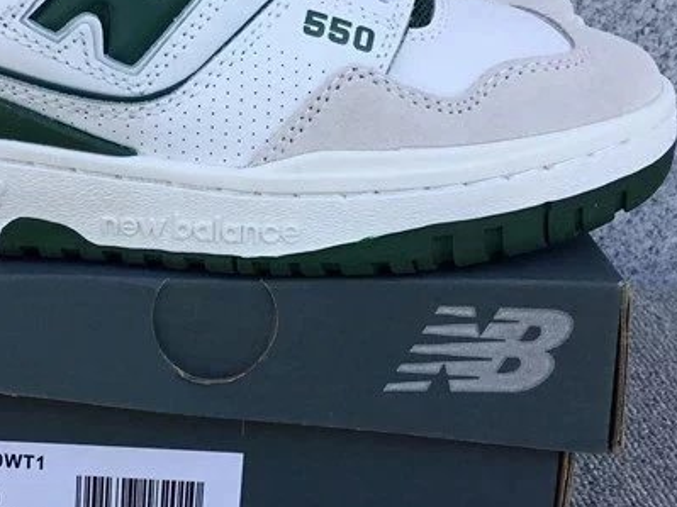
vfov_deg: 21.0
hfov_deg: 27.6
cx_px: 214
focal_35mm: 70
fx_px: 1369
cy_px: 198
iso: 25
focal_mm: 3.3
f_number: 2.4
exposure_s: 1/345
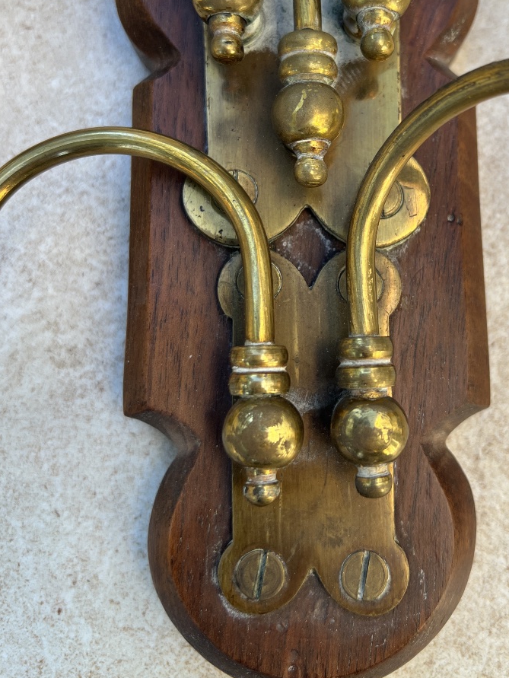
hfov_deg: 40.4
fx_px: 686
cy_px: 240
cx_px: 326
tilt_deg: -81.5
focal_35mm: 35
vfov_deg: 51.8
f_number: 1.5
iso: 40
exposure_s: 1/204
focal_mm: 5.7
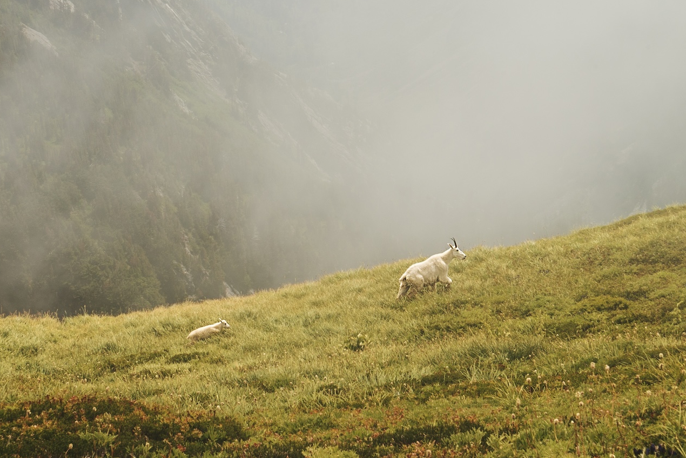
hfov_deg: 16.5
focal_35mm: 124
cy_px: 219
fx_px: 2364
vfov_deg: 11.1
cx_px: 311
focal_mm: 70
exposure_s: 1/125
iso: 250
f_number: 20
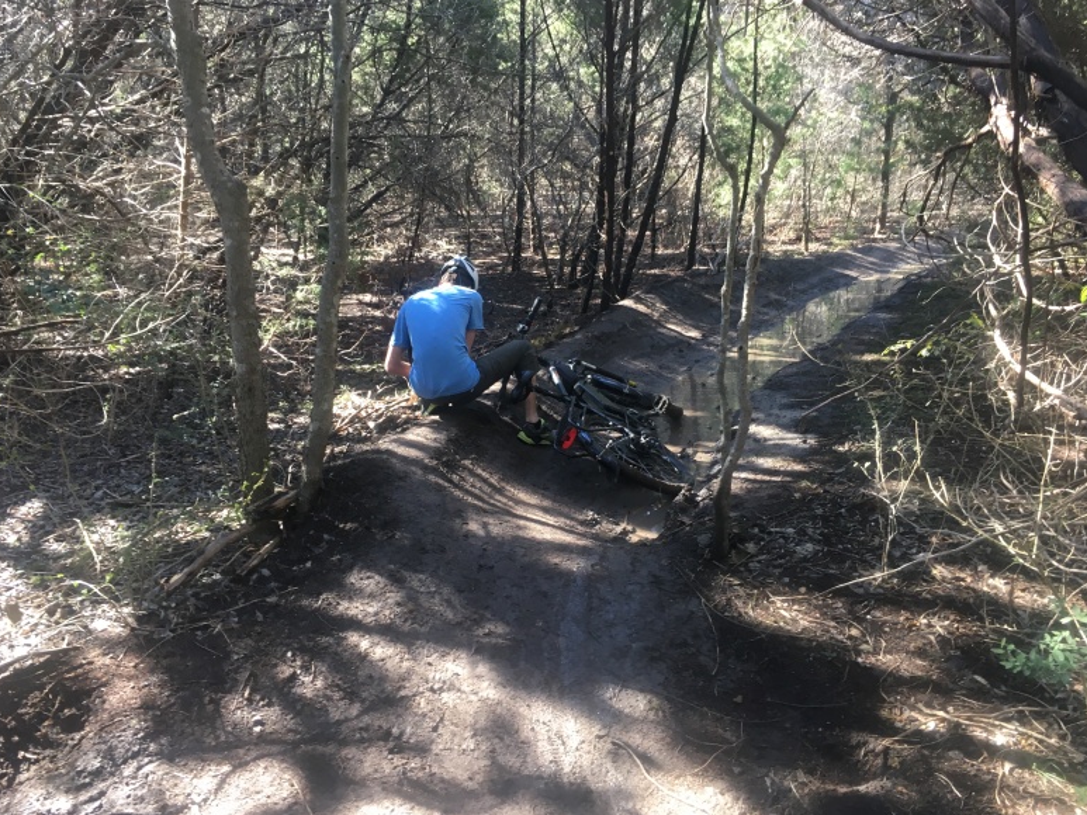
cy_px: 410
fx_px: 942
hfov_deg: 60.0
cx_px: 536
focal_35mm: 30
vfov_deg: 46.8
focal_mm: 4.15
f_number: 2.2
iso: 25
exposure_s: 1/30
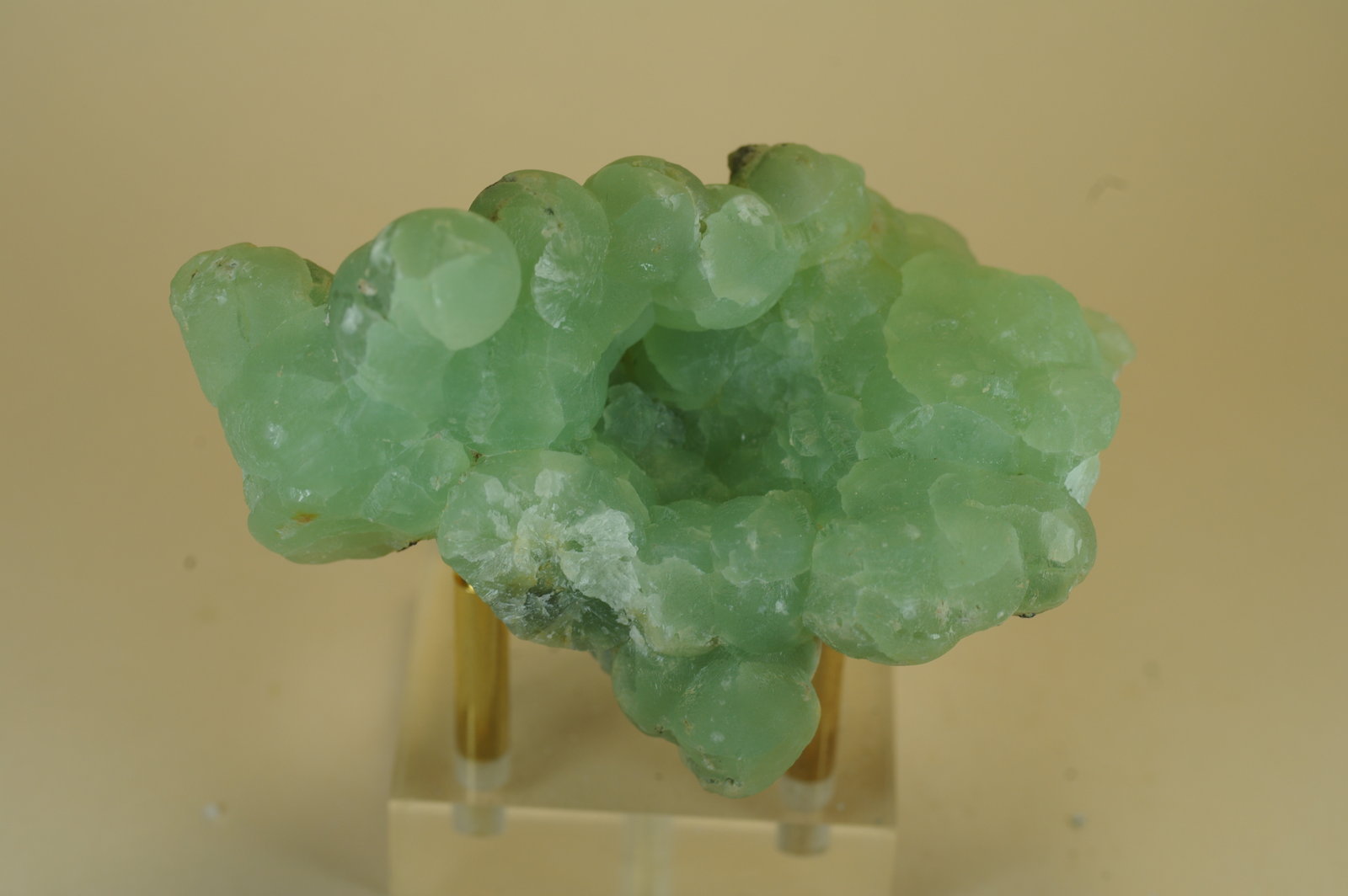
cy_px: 448
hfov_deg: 27.0
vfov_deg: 18.2
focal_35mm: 75
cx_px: 674
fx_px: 2806
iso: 100
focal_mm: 50
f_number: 8
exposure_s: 1/60
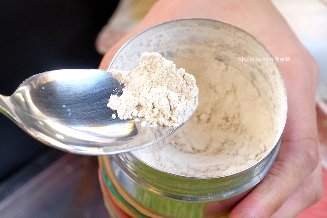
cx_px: 164
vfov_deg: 37.9
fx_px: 318
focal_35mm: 35
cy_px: 109
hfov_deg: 54.4
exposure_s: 1/80
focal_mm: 23
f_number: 5.6
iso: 1000
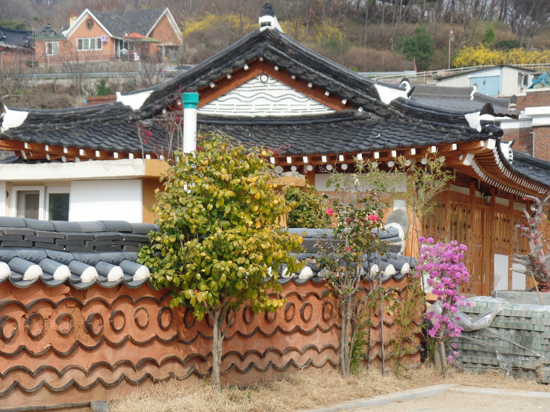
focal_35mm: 114
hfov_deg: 17.3
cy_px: 206
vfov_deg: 13.0
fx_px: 1811
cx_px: 275
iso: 80
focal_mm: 20.3
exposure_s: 1/350
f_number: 4
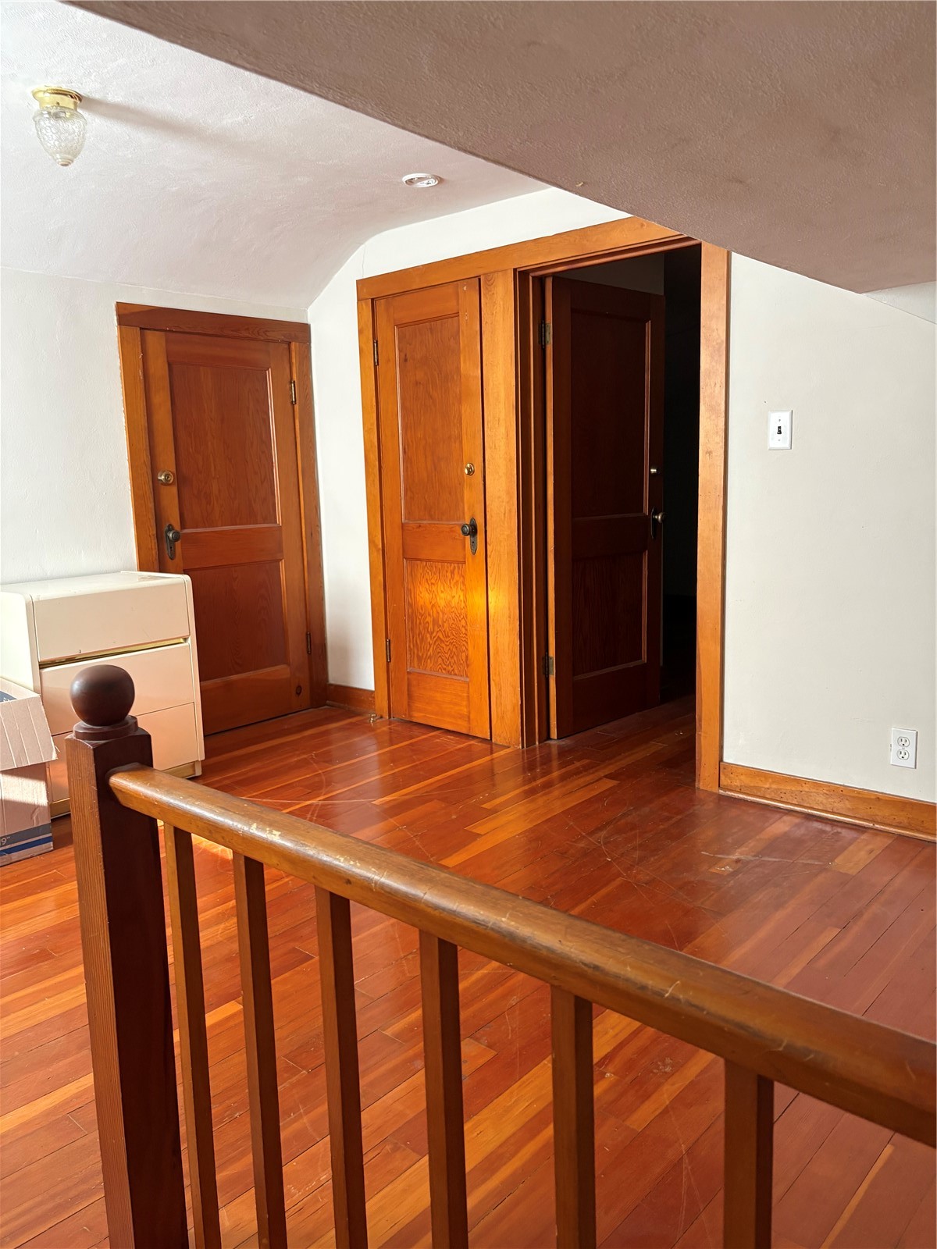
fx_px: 938
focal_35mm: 26
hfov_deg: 53.1
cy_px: 624
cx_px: 468
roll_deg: +1.9
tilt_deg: -7.7
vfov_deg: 67.3
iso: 200
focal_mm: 5.96
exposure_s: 1/60
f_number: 1.6
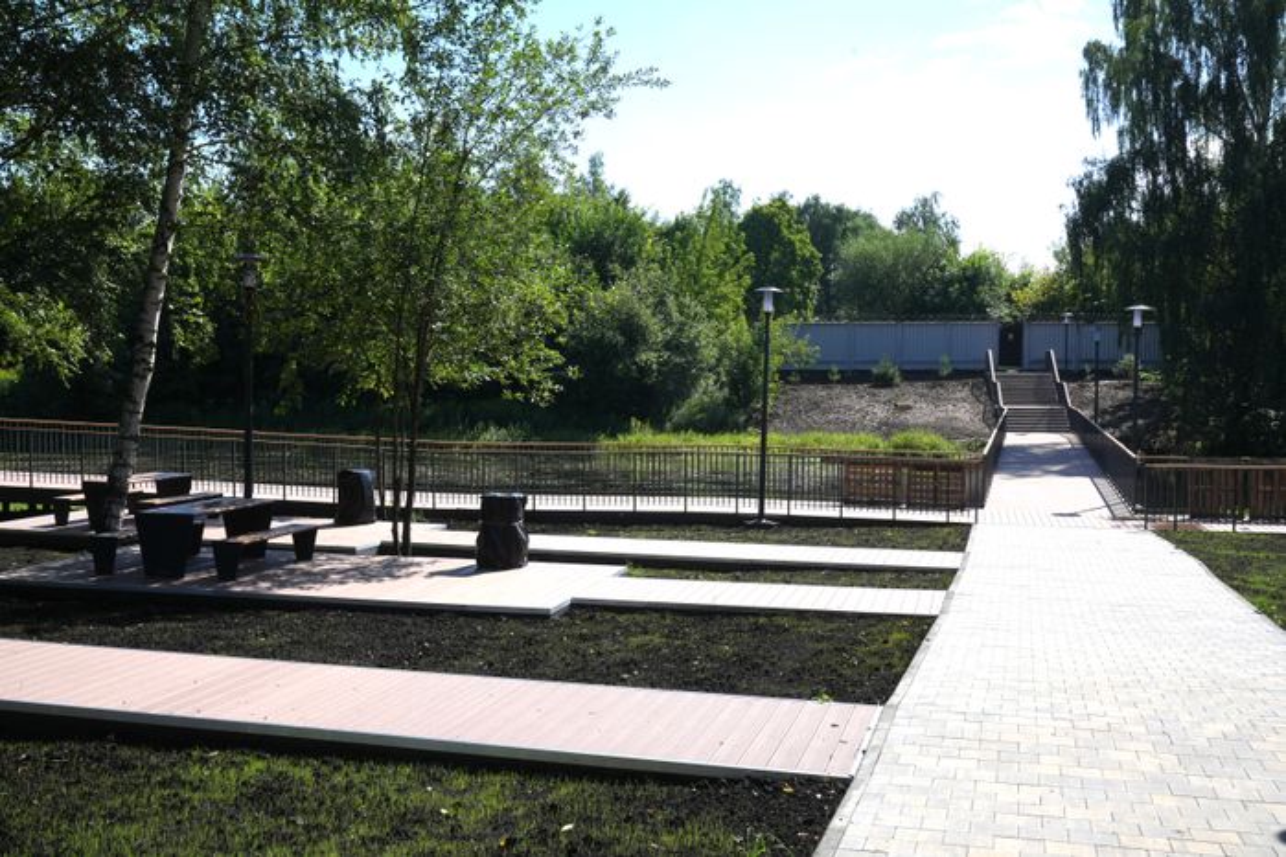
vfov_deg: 36.9
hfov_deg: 53.1
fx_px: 1286
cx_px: 643
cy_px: 428
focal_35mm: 36
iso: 160
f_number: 16
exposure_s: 1/125
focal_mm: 36
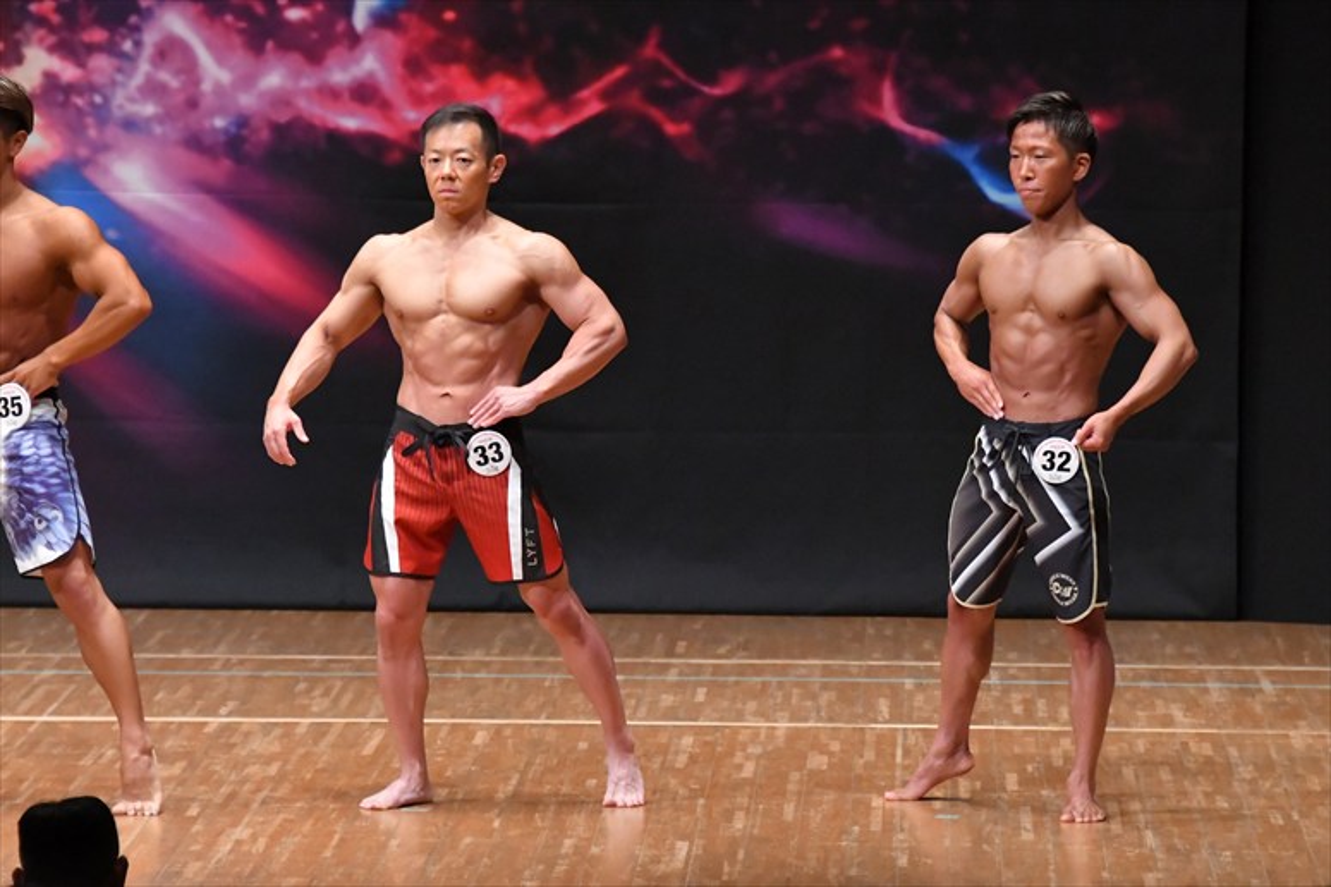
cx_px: 666
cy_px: 444
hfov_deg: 7.2
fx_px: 10532
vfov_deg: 4.8
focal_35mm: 285
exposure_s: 1/400
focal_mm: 190
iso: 8000
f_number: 5.6
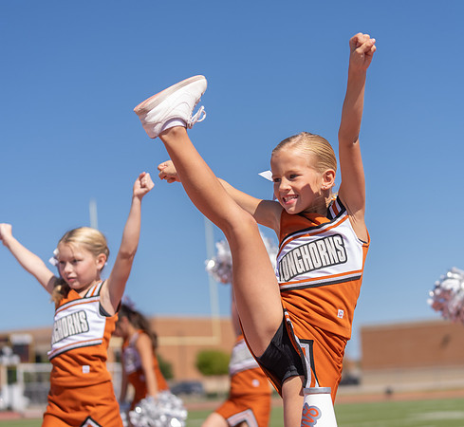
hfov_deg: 21.1
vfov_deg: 19.5
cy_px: 214
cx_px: 265
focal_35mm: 85
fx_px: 1245
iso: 100
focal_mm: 70
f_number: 2.8
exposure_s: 1/1600
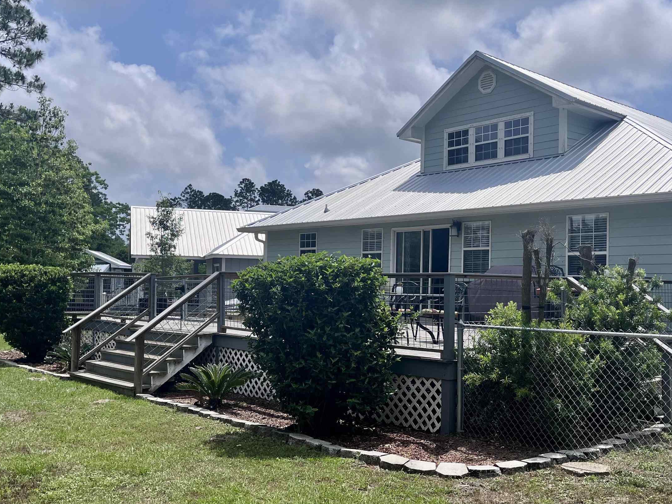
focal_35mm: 37
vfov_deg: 38.7
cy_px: 258
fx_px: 718
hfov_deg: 49.9
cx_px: 400
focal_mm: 5.1
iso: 50
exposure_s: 1/8403
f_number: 1.6
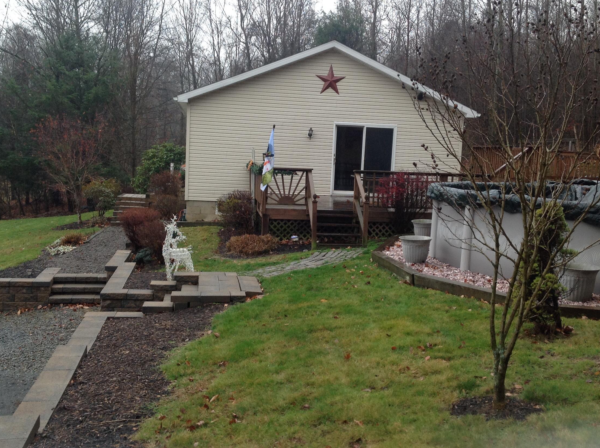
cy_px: 221
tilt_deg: -7.2
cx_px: 297
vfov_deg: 35.0
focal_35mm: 41
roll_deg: -2.8
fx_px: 710
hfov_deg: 45.8
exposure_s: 1/132
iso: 50
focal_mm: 4.28
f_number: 2.4
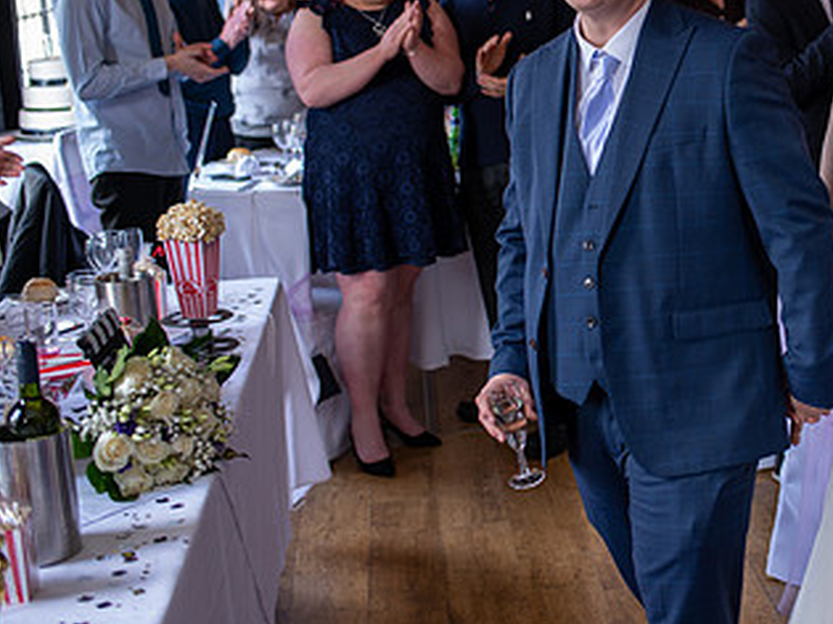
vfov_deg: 23.5
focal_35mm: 62
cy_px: 190
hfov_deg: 29.9
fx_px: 1491
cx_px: 743
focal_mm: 35
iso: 320
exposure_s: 1/100
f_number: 2.5
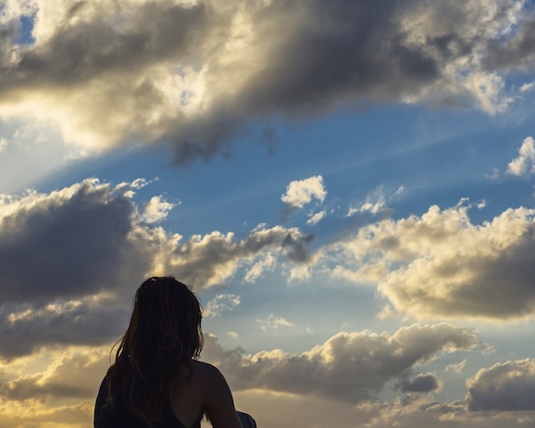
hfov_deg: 21.0
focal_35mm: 91
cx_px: 235
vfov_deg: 16.9
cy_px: 268
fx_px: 1440
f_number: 5.6
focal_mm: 35
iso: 100
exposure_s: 1/1000
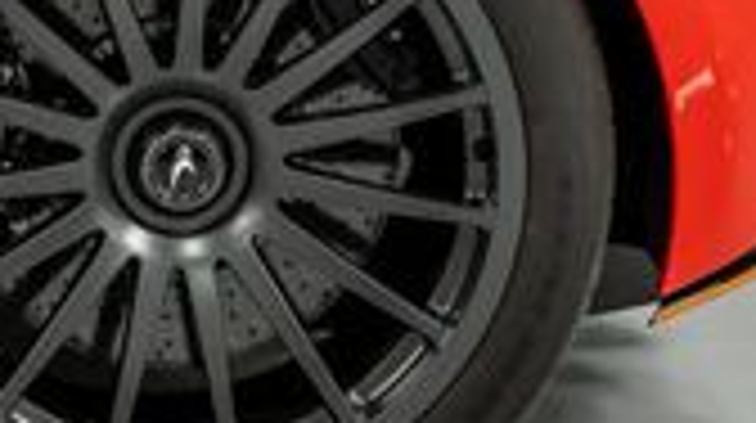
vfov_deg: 4.7
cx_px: -292
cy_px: -173
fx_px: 5125
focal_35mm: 256
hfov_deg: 8.3
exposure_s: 1/60
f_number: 5
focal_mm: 64
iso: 800
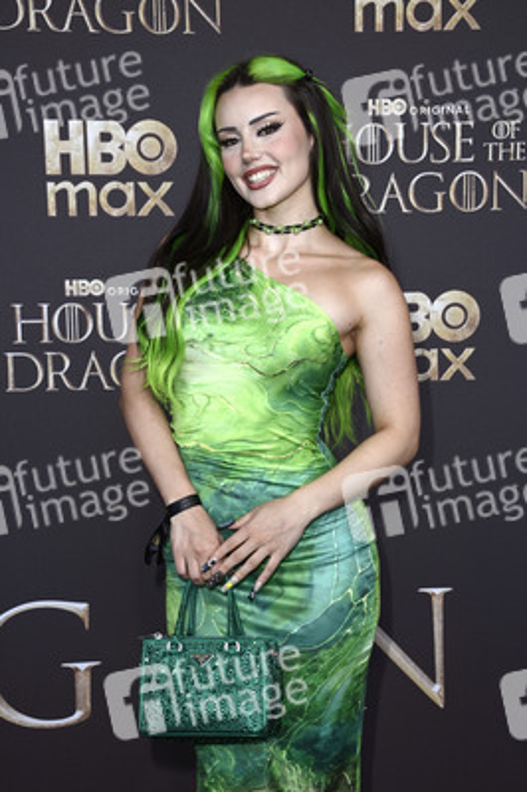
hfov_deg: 24.2
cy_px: 396
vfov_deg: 35.7
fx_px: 1232
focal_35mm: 56
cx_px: 264
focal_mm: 56
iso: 200
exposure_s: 1/250
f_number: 5.6
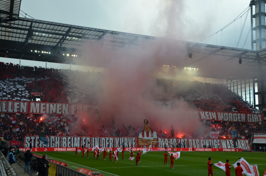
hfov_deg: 43.7
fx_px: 332
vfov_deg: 29.7
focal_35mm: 45
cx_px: 133
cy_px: 88
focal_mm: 30
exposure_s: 1/250
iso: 200
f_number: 8
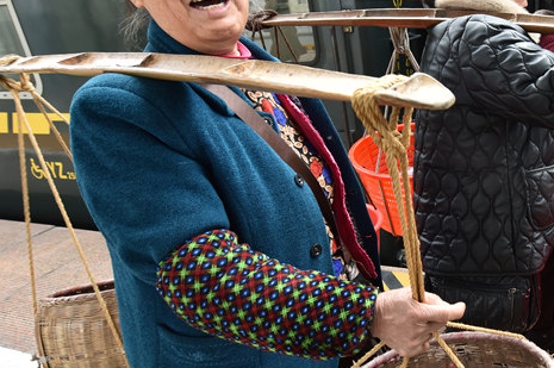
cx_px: 449
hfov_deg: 55.7
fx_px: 477
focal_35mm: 31
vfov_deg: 42.2
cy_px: 186
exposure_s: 1/50
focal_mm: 18
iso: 640
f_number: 8
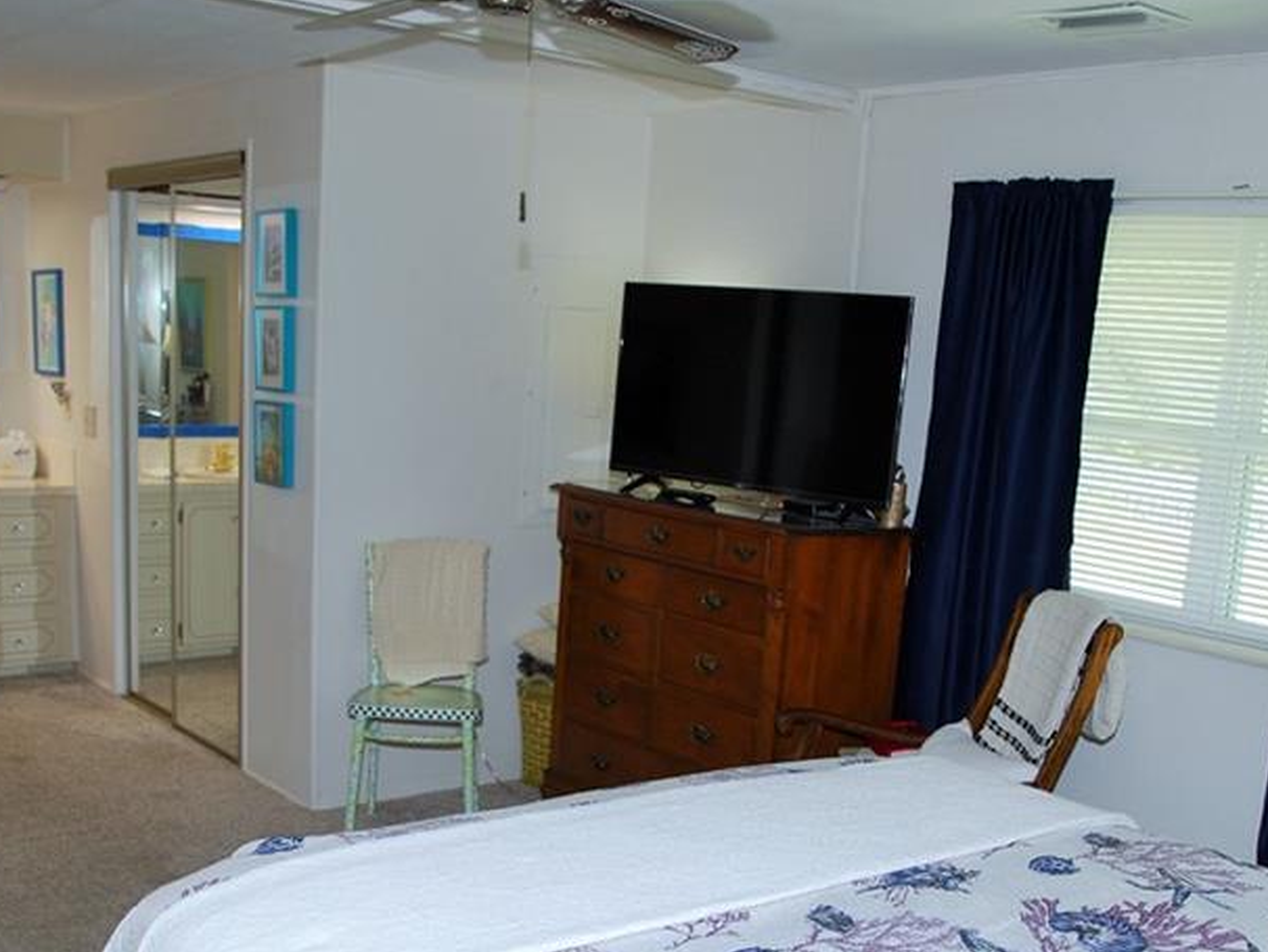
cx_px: 674
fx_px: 1429
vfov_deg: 36.3
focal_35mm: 39
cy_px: 665
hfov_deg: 47.8
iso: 200
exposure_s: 1/60
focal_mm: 16
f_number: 4
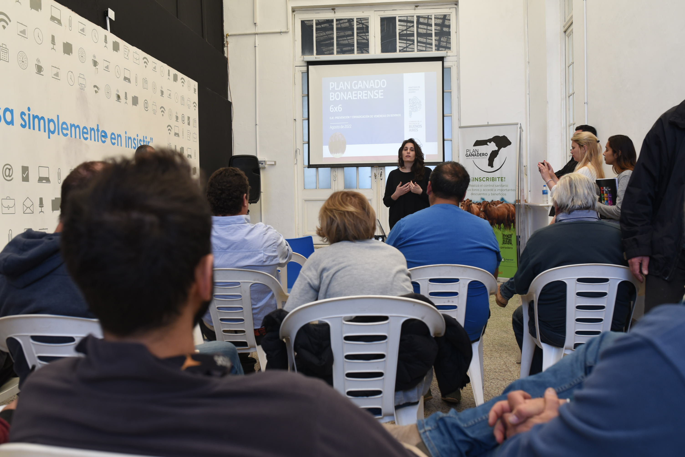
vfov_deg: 37.9
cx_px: 342
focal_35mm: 35
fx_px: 666
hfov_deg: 54.4
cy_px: 228
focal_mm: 35
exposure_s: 1/125
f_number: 6.3
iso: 800
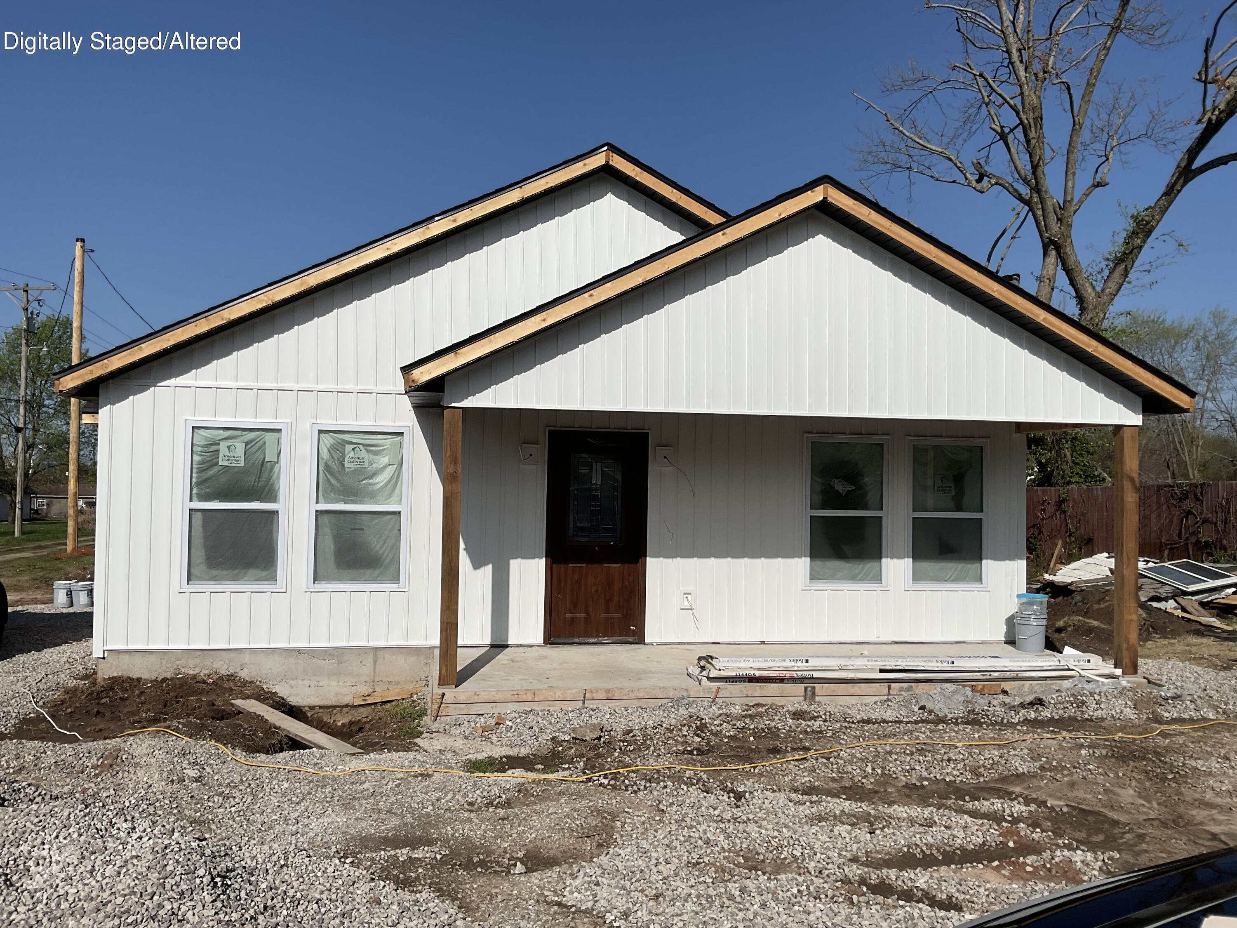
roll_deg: -2.3
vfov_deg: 48.2
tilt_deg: +0.4
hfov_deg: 61.7
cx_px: 618
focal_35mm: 29
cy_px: 464
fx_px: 1036
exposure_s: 1/6536
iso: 16
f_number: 1.8
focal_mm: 3
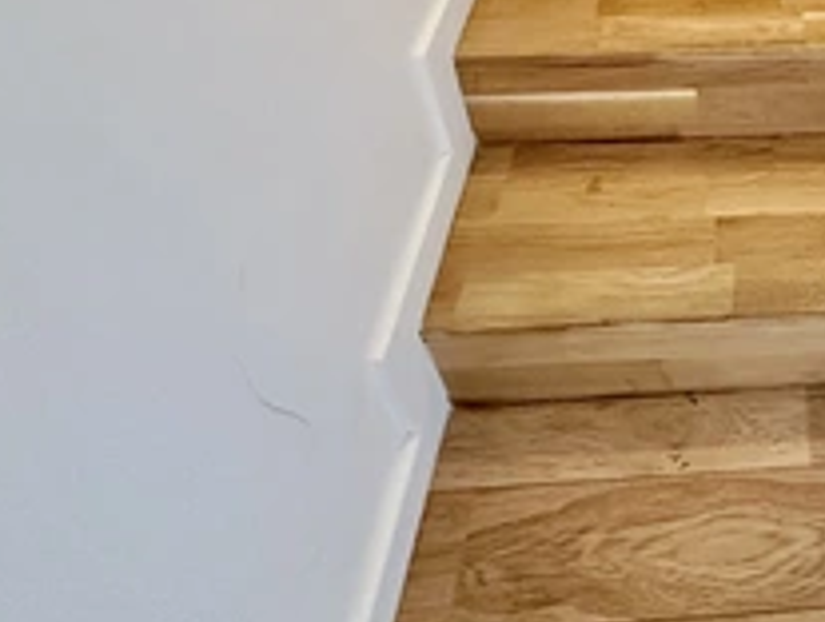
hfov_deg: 44.1
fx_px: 859
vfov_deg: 33.2
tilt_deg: -32.6
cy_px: -108
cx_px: 815
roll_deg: -2.2
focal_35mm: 36
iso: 500
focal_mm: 2.22
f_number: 2.2
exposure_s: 1/60
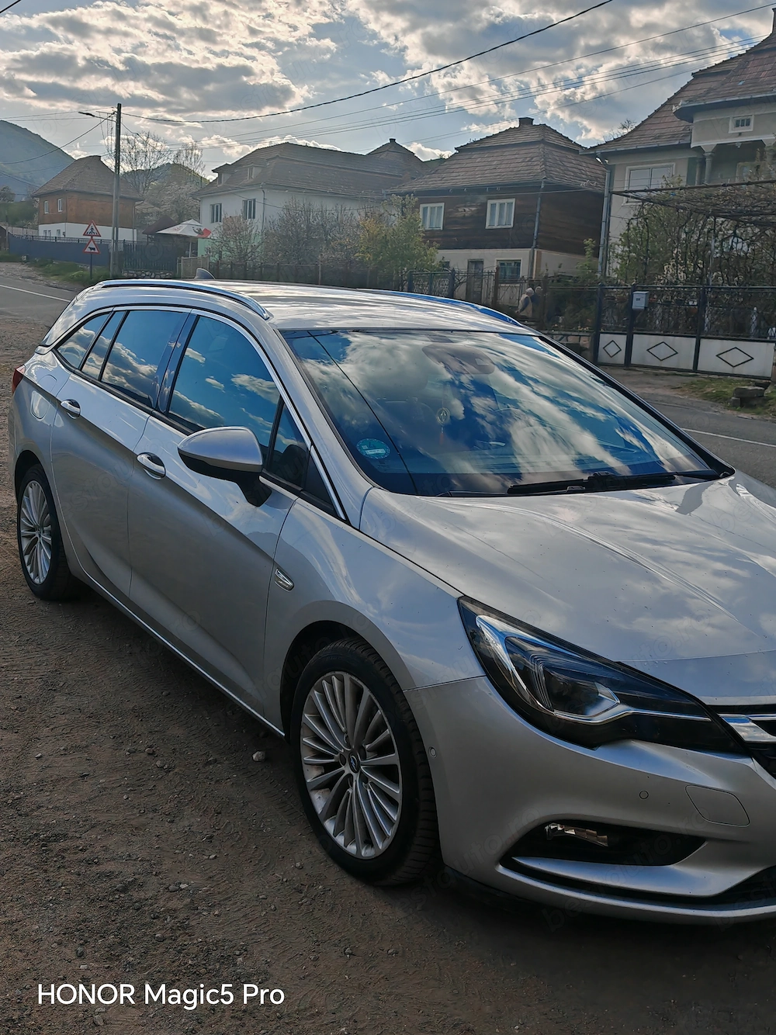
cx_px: 388
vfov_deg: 49.0
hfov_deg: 37.7
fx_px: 1136
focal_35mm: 38
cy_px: 518
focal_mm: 7.62
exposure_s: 1/4200
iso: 50
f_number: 1.6
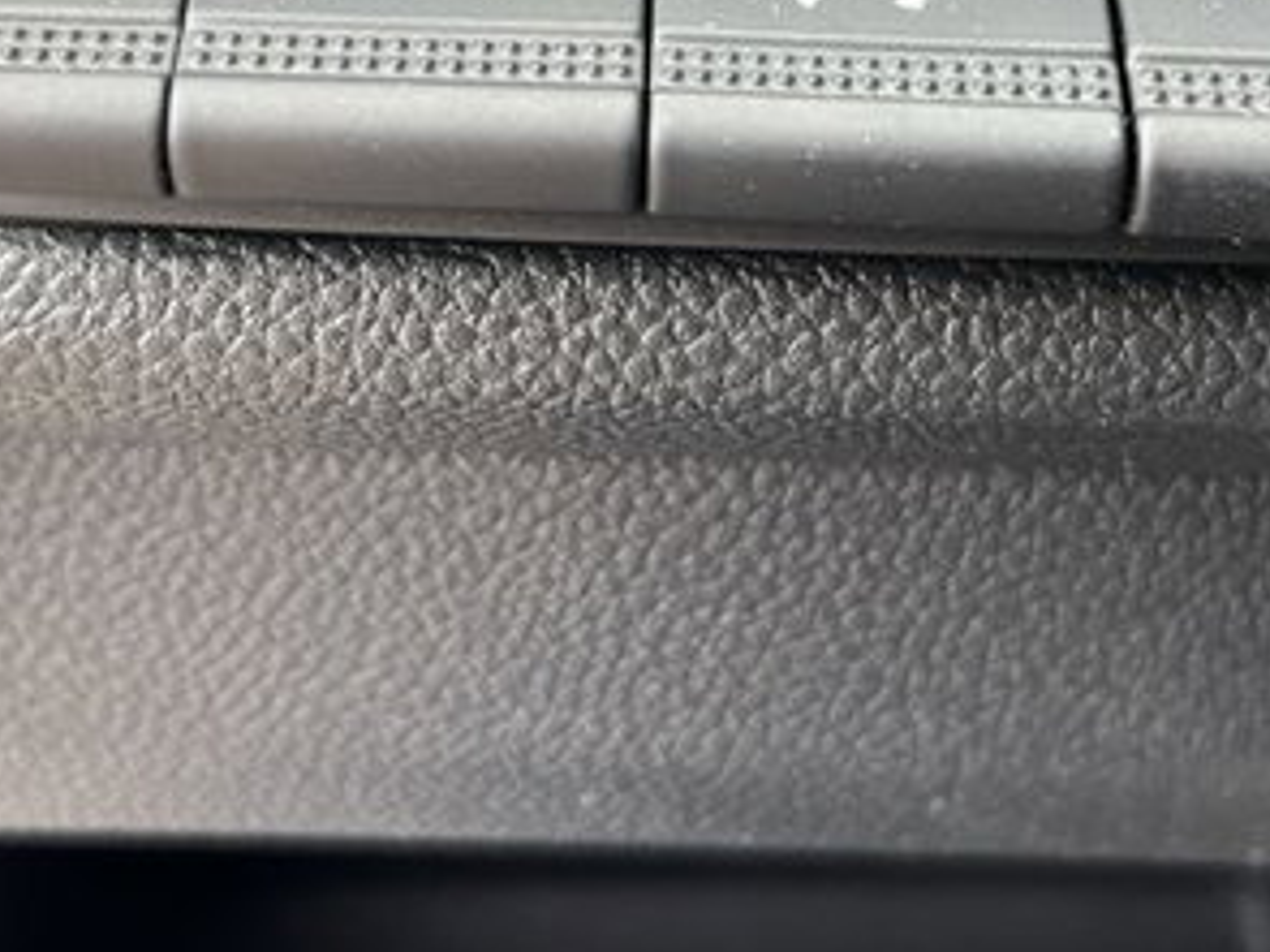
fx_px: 2457
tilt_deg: -28.3
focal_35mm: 67
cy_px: -112
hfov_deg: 29.0
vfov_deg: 20.8
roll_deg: -0.6
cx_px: 603
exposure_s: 1/122
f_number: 1.6
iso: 100
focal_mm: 5.1
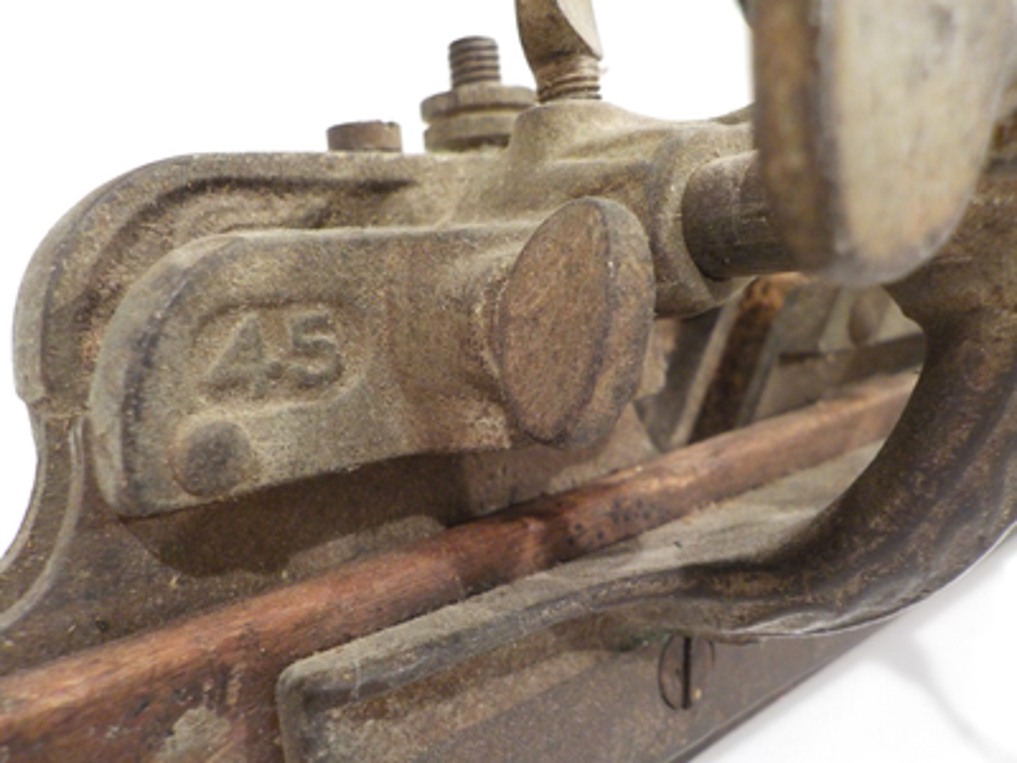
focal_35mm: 30
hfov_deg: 60.0
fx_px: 881
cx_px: 508
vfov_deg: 46.8
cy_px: 382
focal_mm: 4.1
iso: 400
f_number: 3.3
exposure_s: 1/10
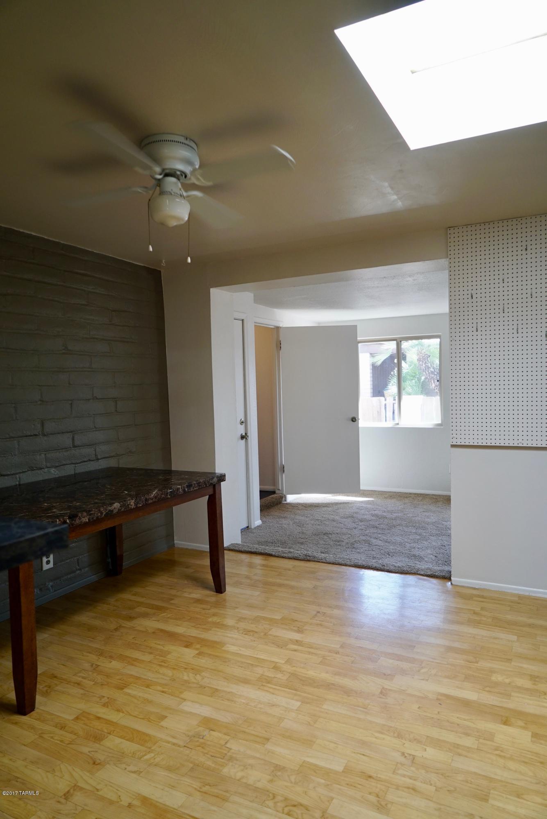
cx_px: 274
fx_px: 546
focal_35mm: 24
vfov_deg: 73.7
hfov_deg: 53.2
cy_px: 410
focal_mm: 24
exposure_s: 1/160
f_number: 4
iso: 640
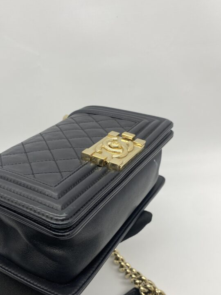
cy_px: 182
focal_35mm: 37
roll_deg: +2.6
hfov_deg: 38.3
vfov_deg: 49.7
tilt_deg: -39.8
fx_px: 315
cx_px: 79
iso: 32
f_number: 1.8
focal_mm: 4.25
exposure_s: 1/107
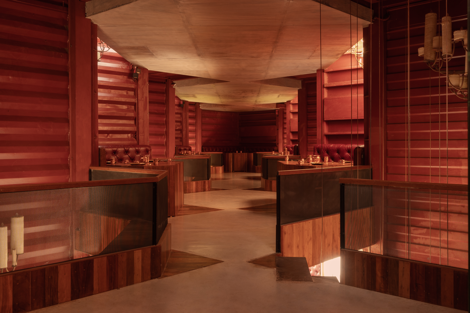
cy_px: 156
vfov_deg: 37.9
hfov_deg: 54.4
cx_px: 235
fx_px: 457
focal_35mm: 35
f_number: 11
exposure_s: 1.3
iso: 160
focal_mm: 23.5
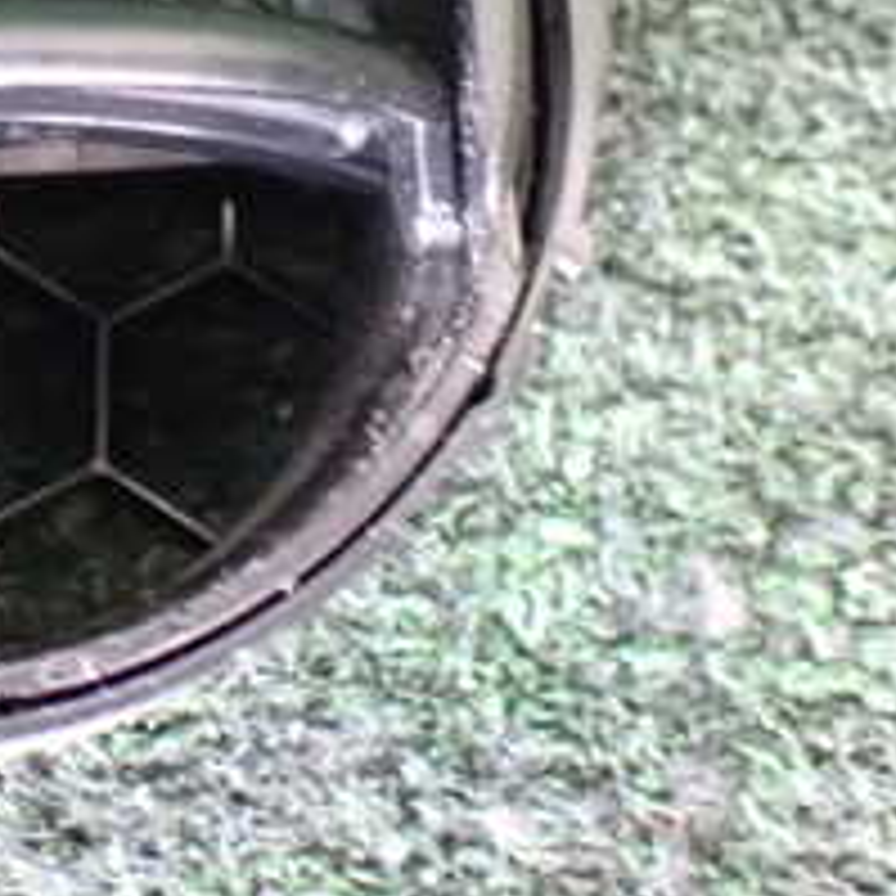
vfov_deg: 21.0
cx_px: -122
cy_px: 18
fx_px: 2343
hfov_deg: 20.5
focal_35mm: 80
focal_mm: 5.4
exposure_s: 1/25
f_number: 2.3
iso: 1600
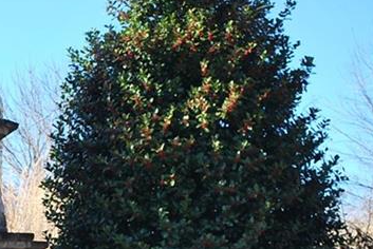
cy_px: 253
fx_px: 2074
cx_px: -141
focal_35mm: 200
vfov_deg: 6.9
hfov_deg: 10.0
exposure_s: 1/125
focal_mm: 46
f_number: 5.6
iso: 100
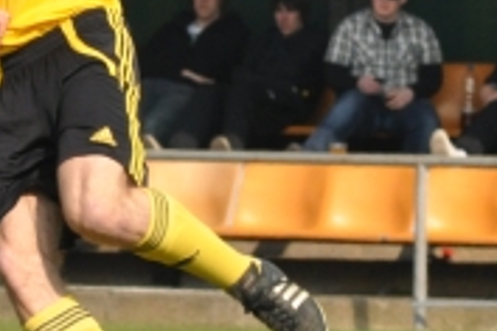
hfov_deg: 1.7
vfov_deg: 1.1
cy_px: 52
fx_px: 16841
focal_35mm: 1220
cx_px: -81
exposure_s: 1/1000
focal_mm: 180
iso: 800
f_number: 10
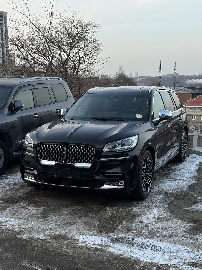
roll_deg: +0.0
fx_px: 373
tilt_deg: -7.8
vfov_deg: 39.7
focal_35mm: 48
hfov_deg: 30.3
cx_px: 101
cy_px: 135
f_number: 1.78
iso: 64
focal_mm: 6.76
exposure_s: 1/414
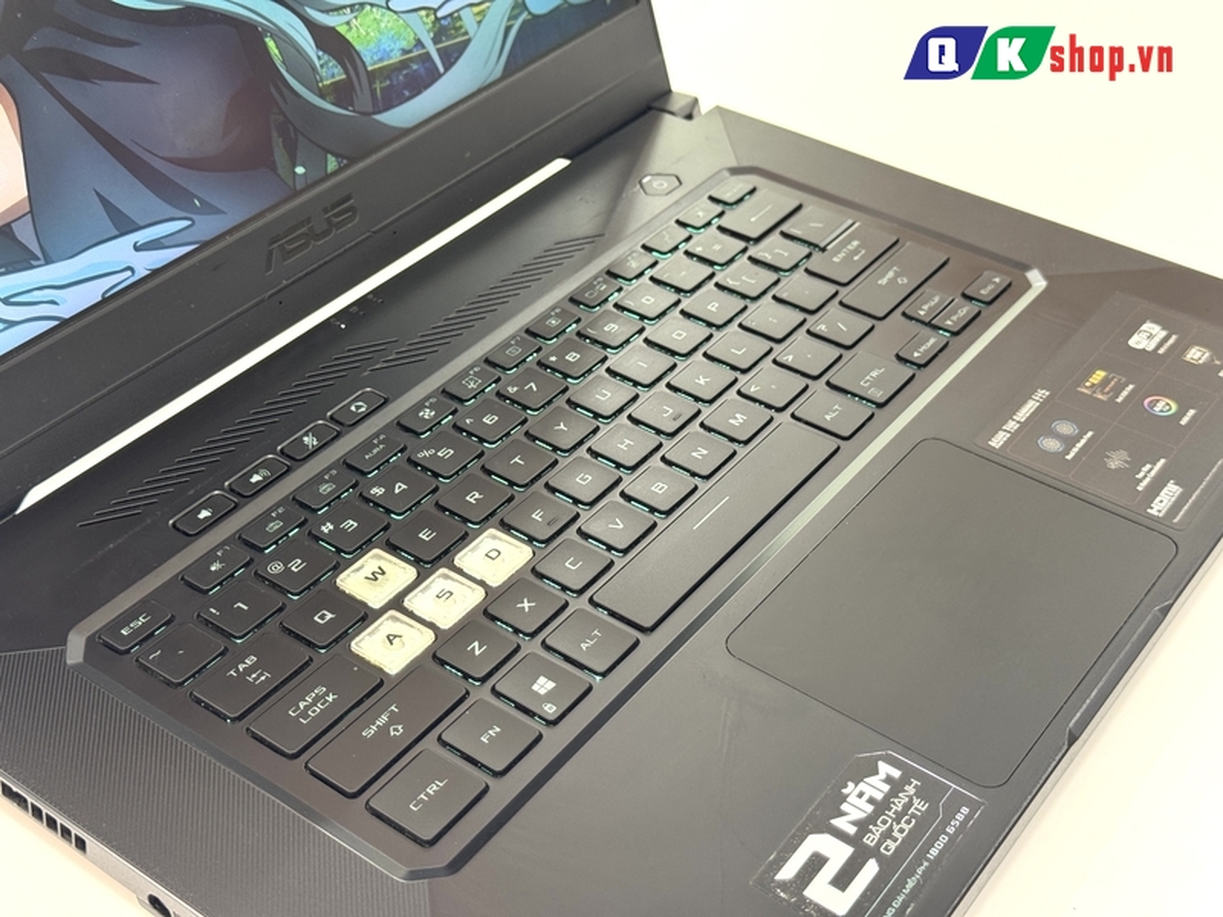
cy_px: 458
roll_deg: +0.4
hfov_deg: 39.7
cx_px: 612
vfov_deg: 30.3
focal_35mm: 48
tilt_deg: -39.5
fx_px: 1696
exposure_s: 1/49
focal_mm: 6.76
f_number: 1.78
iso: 160
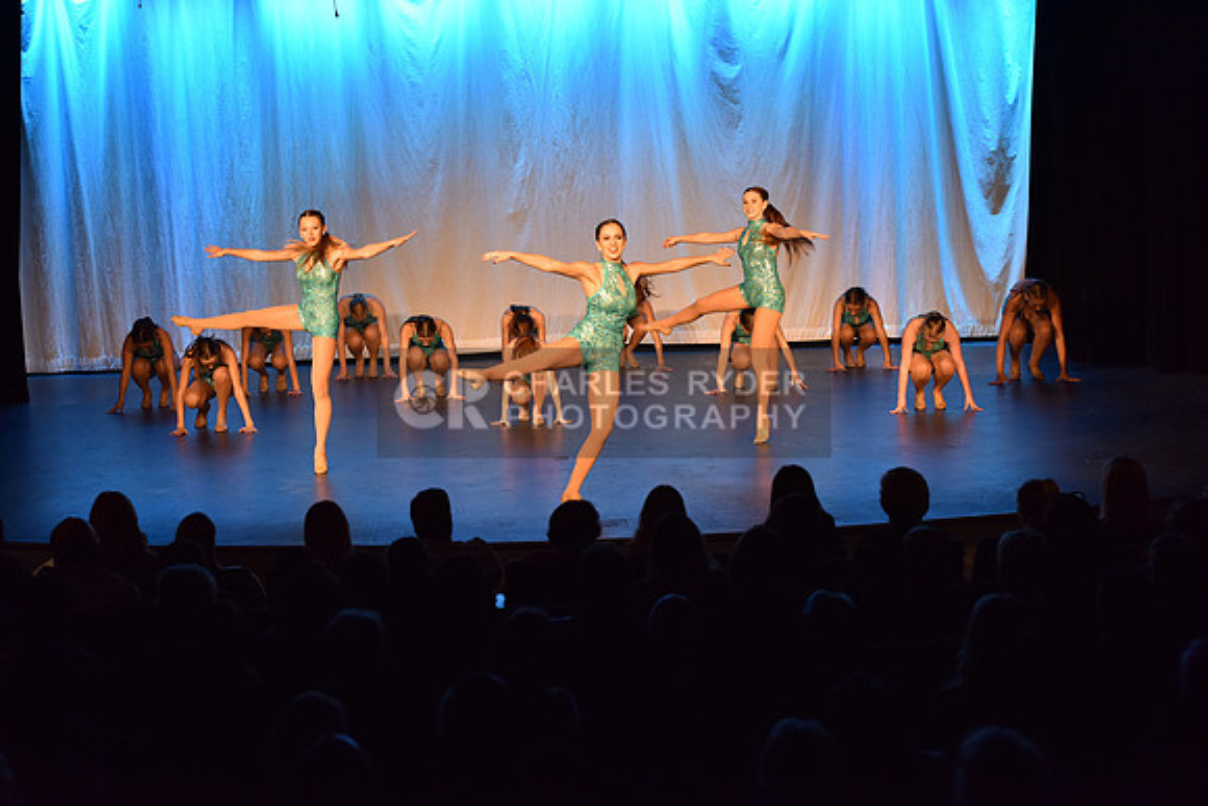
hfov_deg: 26.0
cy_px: 403
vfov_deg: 17.5
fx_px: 2618
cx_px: 604
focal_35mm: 78
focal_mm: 78
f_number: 3.5
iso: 2000
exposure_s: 1/250
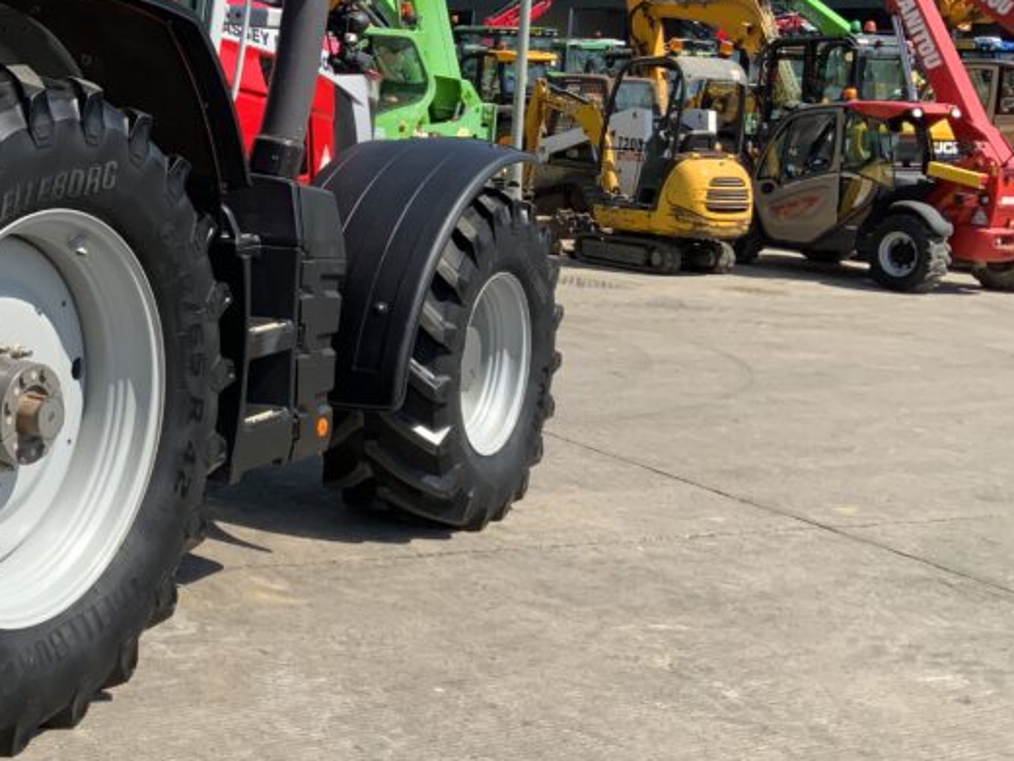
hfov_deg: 31.7
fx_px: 1670
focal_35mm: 57
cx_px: 53
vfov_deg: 25.3
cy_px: 175
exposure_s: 1/1311
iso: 16
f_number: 1.8
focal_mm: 3
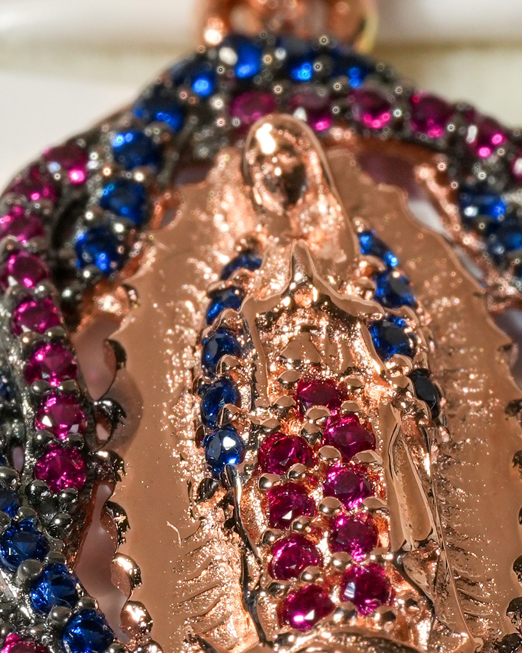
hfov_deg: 2.7
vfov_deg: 3.4
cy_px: 318
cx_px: 332
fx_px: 10911
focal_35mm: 565
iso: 250
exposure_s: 1/80
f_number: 11
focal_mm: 105
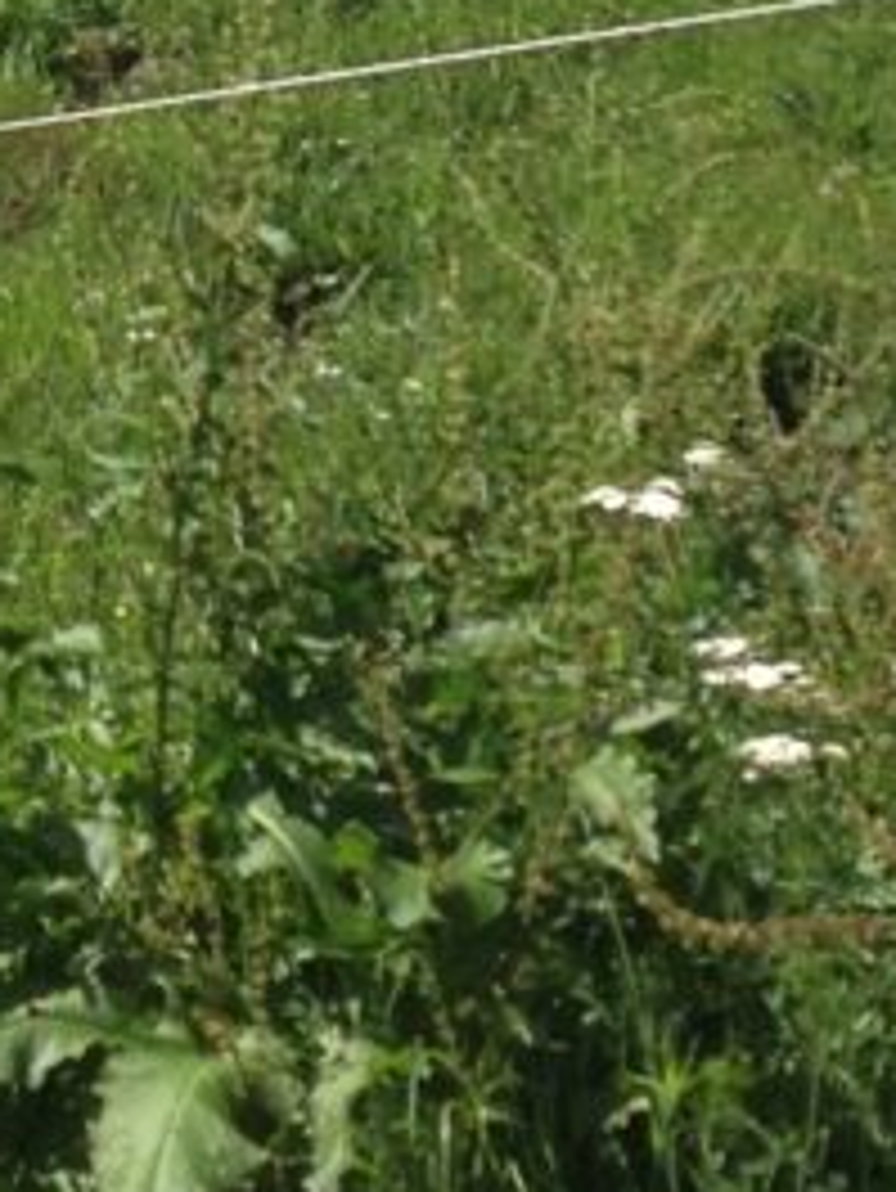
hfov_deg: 7.7
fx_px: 6552
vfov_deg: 10.0
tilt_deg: +17.0
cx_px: -329
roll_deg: -2.6
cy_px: -810
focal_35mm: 190
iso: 50
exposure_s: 1/1284
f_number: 2.4
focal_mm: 4.28
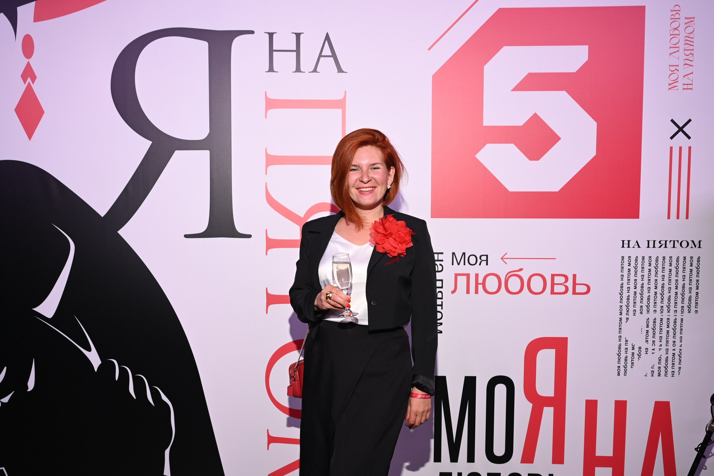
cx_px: 357
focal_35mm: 34
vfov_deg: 38.9
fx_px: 674
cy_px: 238
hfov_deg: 55.8
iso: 640
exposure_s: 1/125
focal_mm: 34
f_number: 5
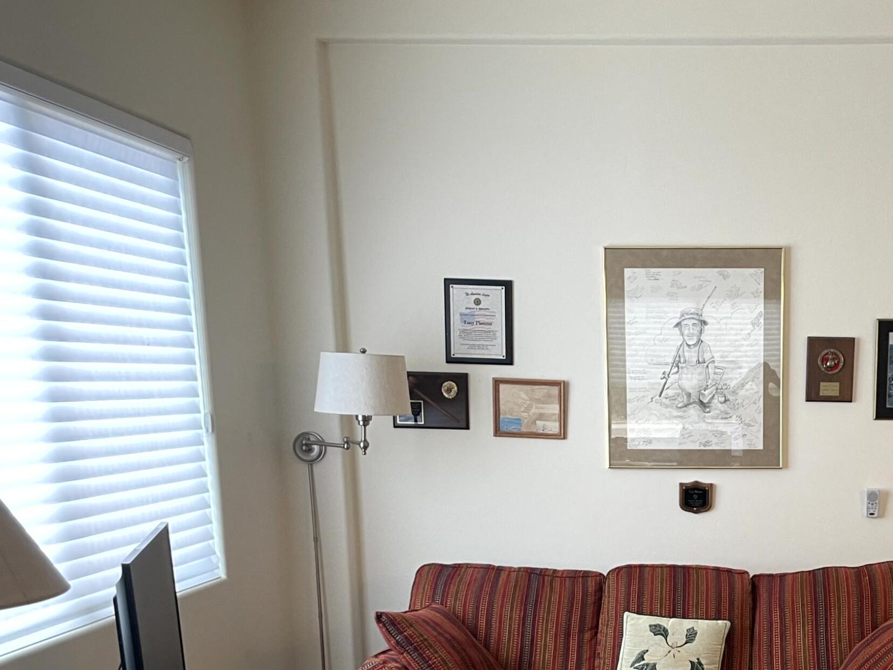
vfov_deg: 29.6
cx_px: 717
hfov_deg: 38.9
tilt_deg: -10.6
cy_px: 604
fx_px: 1212
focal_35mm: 47
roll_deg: +1.3
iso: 80
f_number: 1.6
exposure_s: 1/60
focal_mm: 4.2
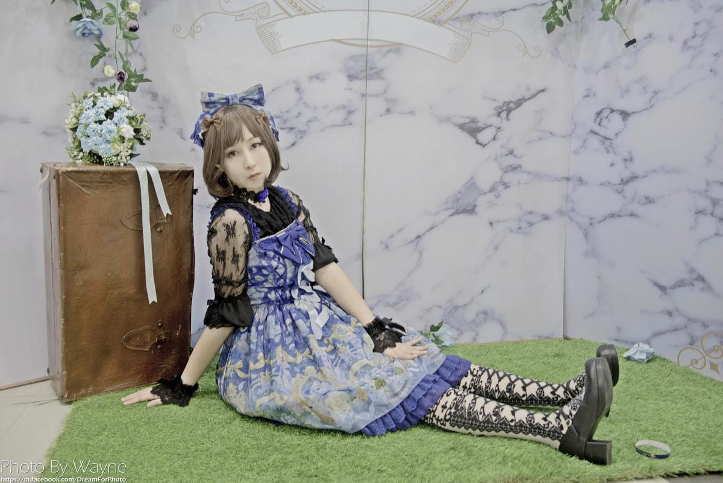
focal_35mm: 34
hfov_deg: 55.8
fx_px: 683
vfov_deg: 38.9
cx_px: 362
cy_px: 242
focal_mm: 34
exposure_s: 1/60
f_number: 4
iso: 1600
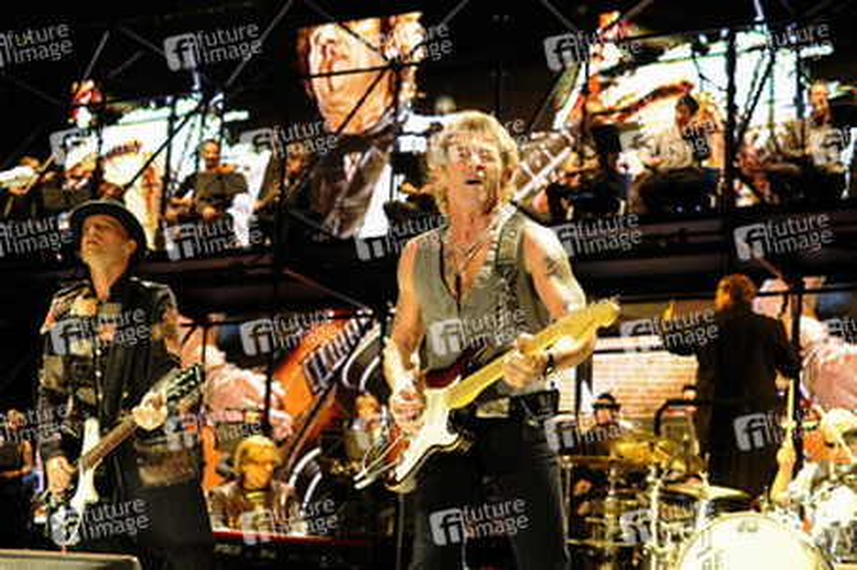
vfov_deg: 19.4
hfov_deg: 28.9
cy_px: 285
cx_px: 428
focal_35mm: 70
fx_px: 1665
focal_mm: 70
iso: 2500
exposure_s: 1/200
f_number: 5.6
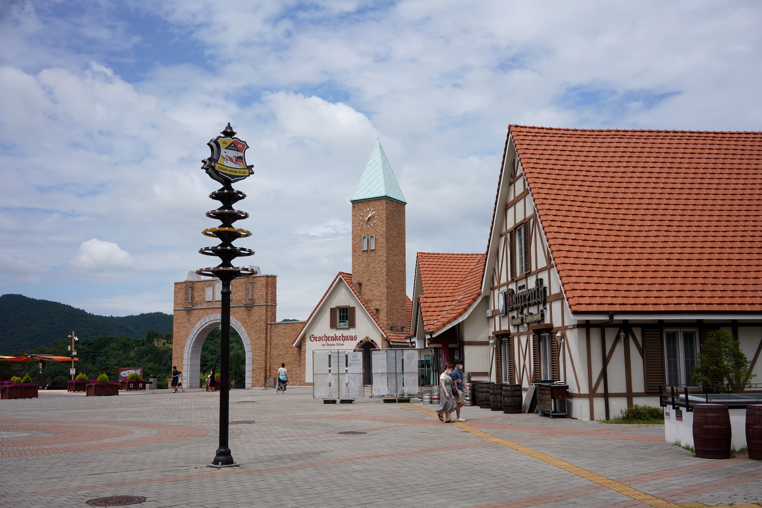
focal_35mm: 35
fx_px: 741
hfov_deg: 54.4
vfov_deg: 37.9
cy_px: 254
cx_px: 381
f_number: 14
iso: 100
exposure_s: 1/125
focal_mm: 35
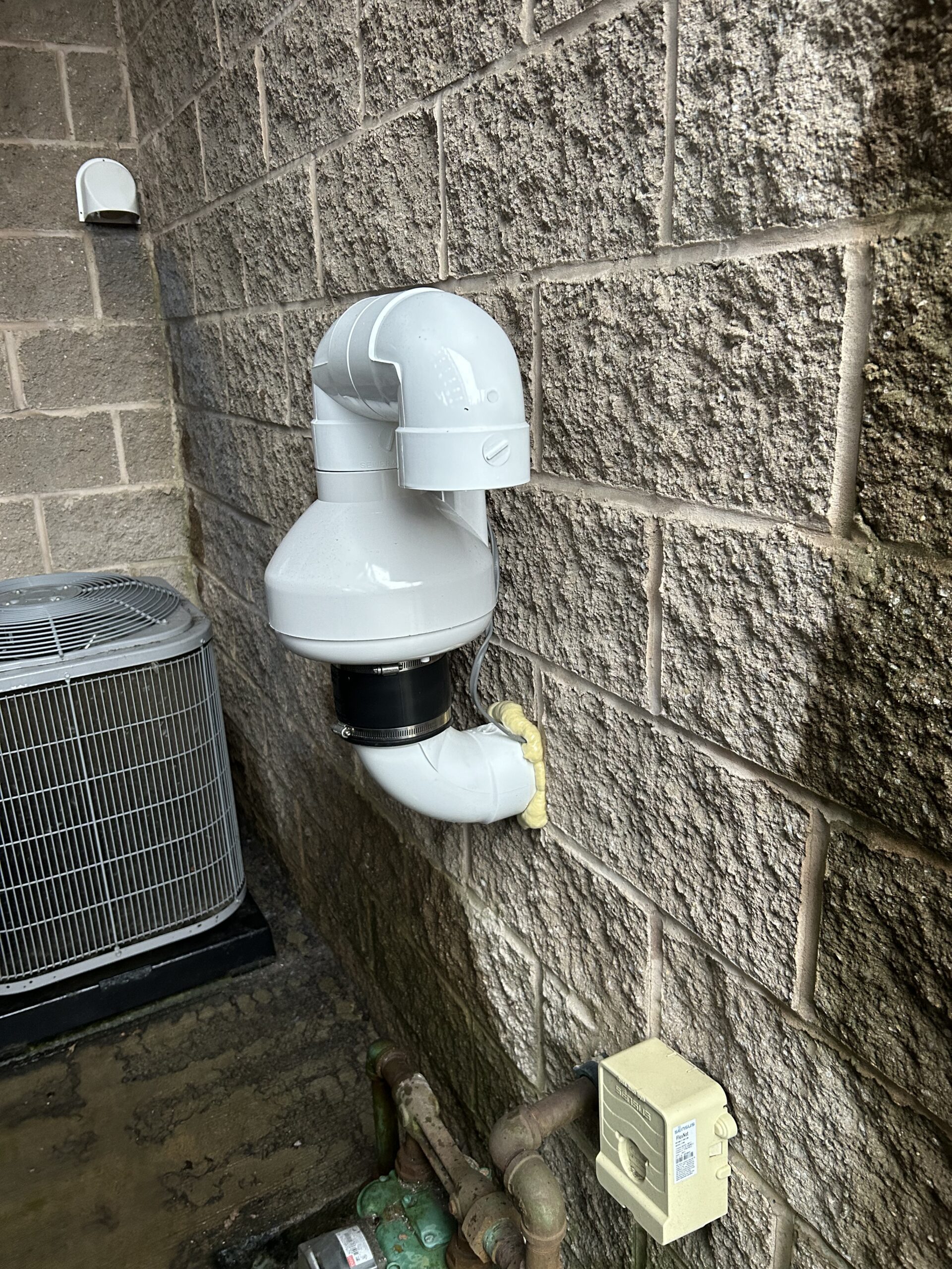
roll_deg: +2.0
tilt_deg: -17.3
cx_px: 476
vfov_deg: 67.3
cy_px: 634
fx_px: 953
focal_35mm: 26
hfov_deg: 53.1
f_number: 1.5
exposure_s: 1/60
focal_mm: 5.7
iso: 320
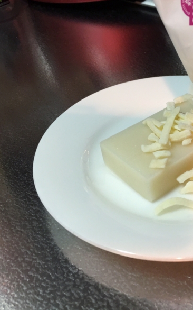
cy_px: 152
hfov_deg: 29.0
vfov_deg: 47.2
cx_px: 182
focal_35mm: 42
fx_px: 354
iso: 160
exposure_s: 1/30
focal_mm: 4.15
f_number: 2.2
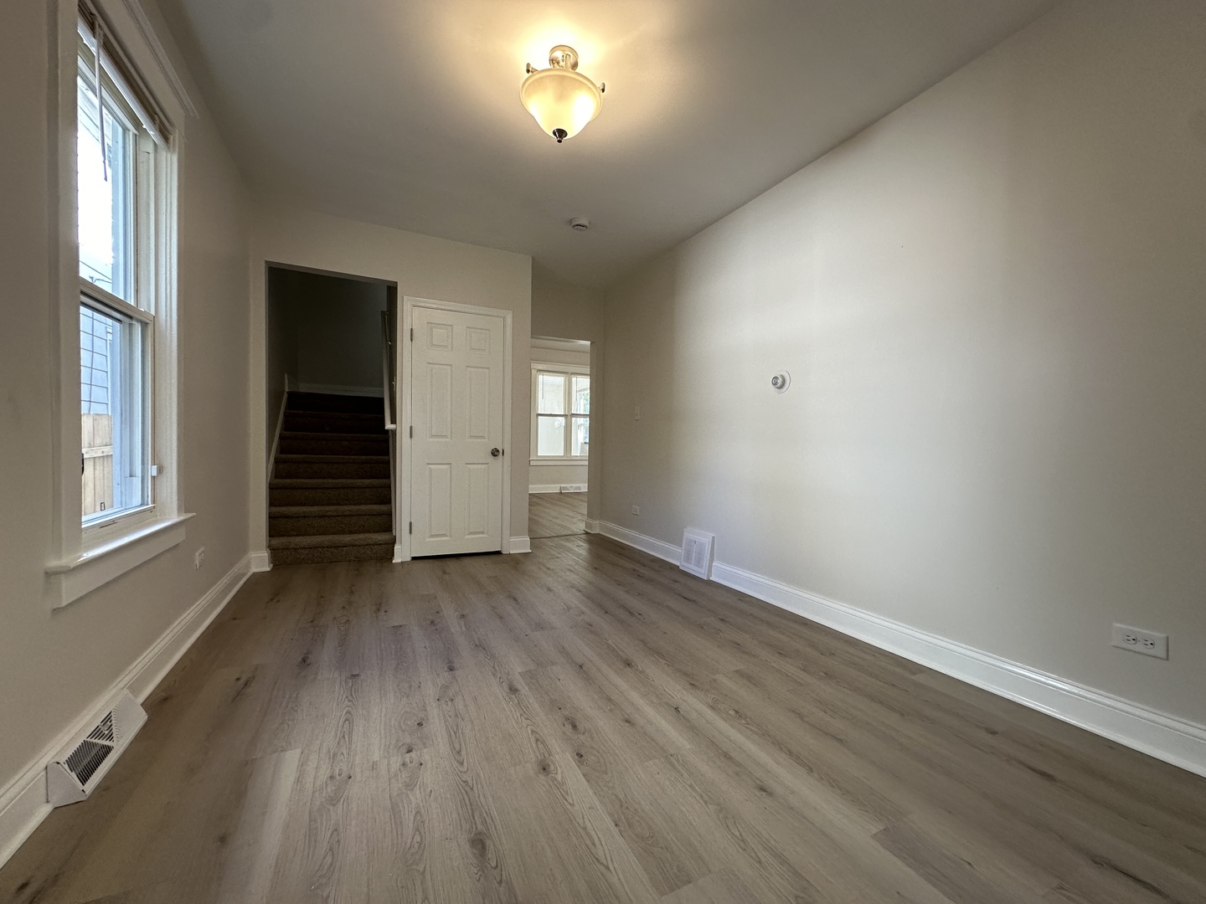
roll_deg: -0.9
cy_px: 452
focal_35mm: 14
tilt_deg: -1.4
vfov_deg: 85.7
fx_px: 488
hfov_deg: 102.1
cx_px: 603
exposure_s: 1/120
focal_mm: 2.22
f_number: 2.2
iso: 160
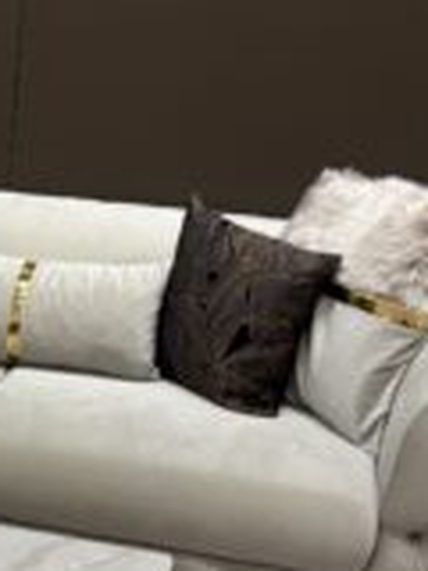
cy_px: 710
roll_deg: -3.5
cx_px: -86
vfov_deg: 26.1
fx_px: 1072
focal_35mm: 65
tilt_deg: -35.6
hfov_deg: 21.0
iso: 80
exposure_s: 1/60
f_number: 1.6
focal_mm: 5.96
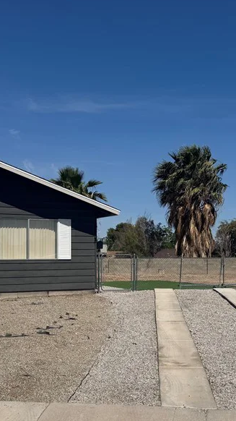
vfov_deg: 44.5
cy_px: 233
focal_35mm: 46
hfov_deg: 25.9
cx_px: 124
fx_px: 512
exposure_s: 1/10417
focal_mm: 6.76
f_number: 1.78
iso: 80
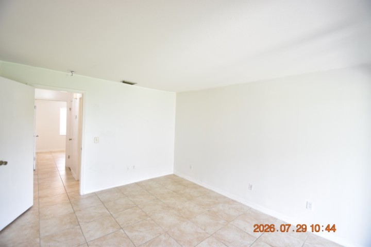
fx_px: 155
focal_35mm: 15
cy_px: 124
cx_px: 186
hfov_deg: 100.4
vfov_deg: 77.3
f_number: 3.5
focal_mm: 10
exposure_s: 1/60
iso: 800
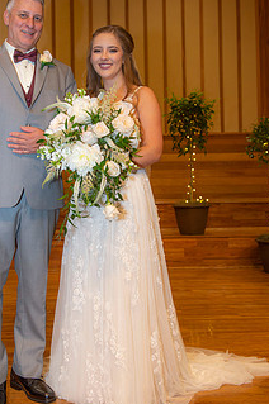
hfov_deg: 27.8
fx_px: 539
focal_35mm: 48
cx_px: 89
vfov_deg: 41.1
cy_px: 180
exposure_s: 1/125
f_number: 4
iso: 640
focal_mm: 34
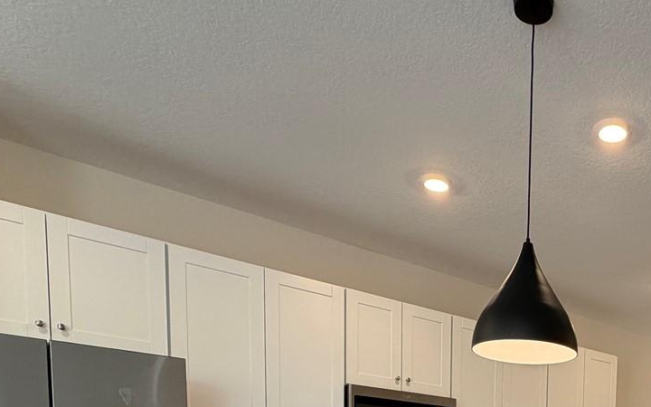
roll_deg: -1.8
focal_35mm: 33
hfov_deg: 51.9
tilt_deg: -4.6
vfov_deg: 30.4
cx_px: 574
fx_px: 585
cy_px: 528
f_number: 2.2
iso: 200
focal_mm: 2.22
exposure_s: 1/120
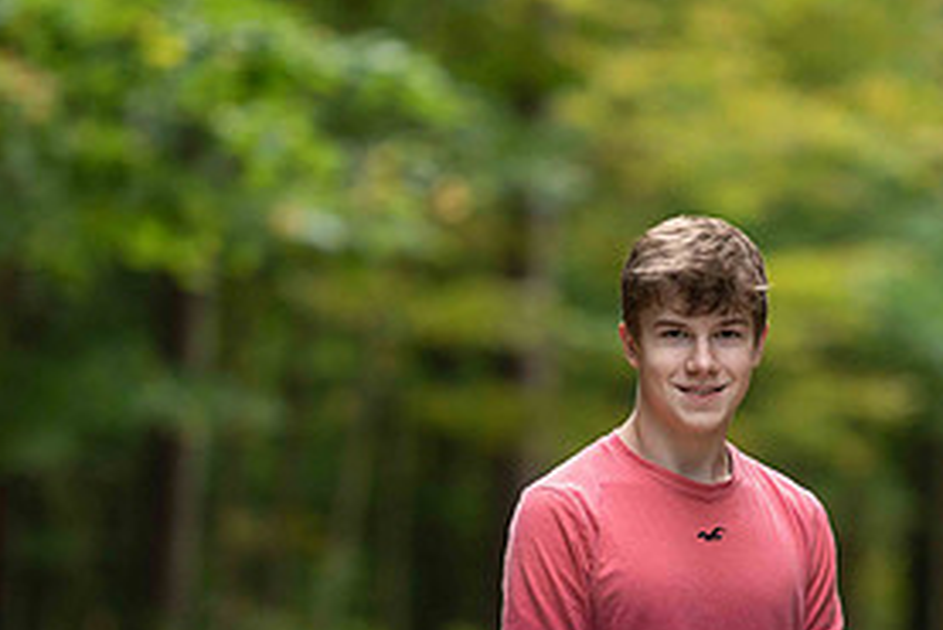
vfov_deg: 3.5
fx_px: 10430
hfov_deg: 5.2
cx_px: 701
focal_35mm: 398
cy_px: 601
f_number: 2.8
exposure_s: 1/320
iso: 500
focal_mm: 190
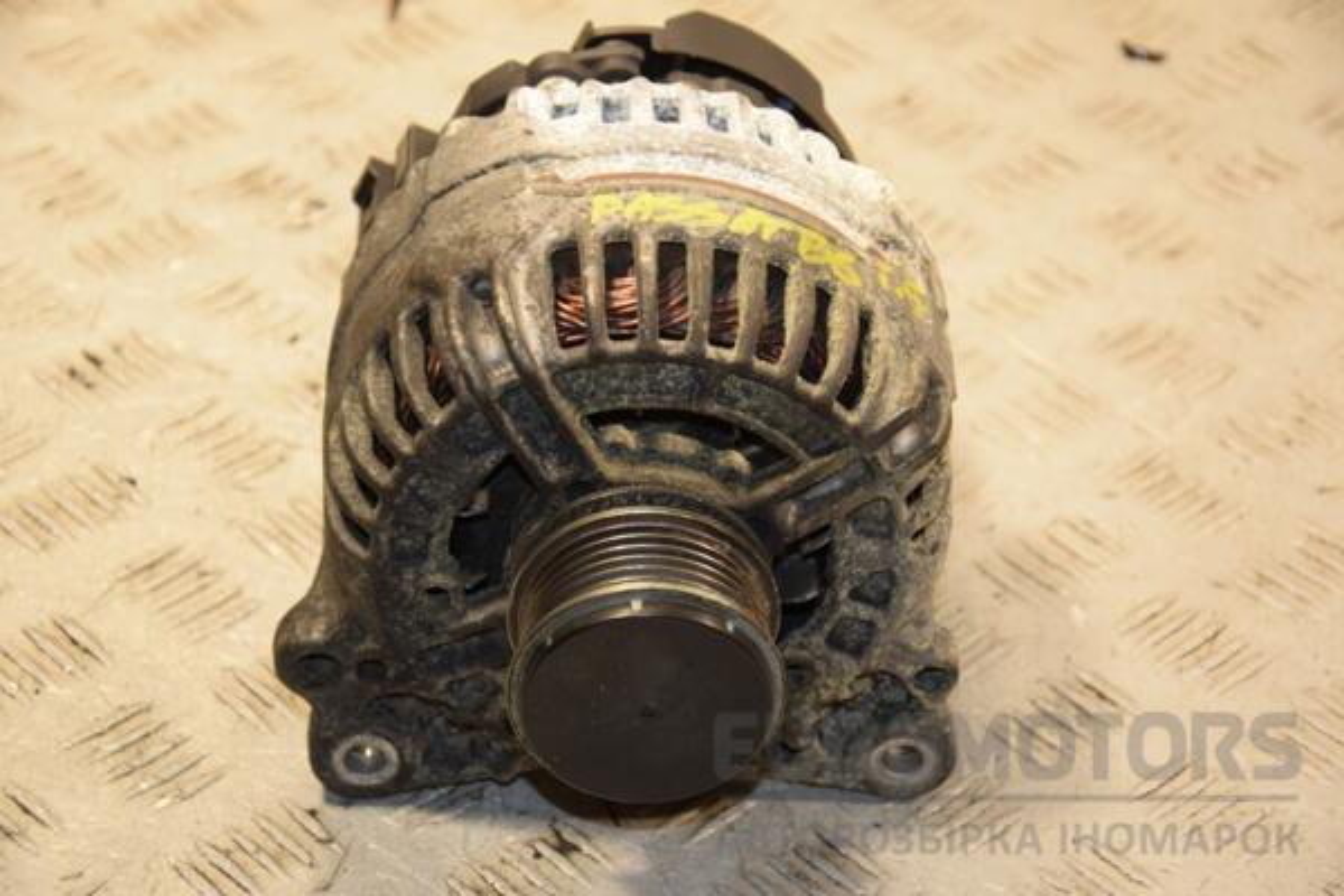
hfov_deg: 19.5
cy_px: 448
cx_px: 672
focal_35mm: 105
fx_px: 3920
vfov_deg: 13.0
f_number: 5.3
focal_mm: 70
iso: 800
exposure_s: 1/160
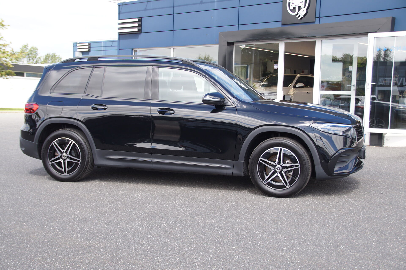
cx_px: 203
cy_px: 135
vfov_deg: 25.7
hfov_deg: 37.9
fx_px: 592
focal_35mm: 52
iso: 100
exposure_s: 1/125
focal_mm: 35
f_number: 5.6
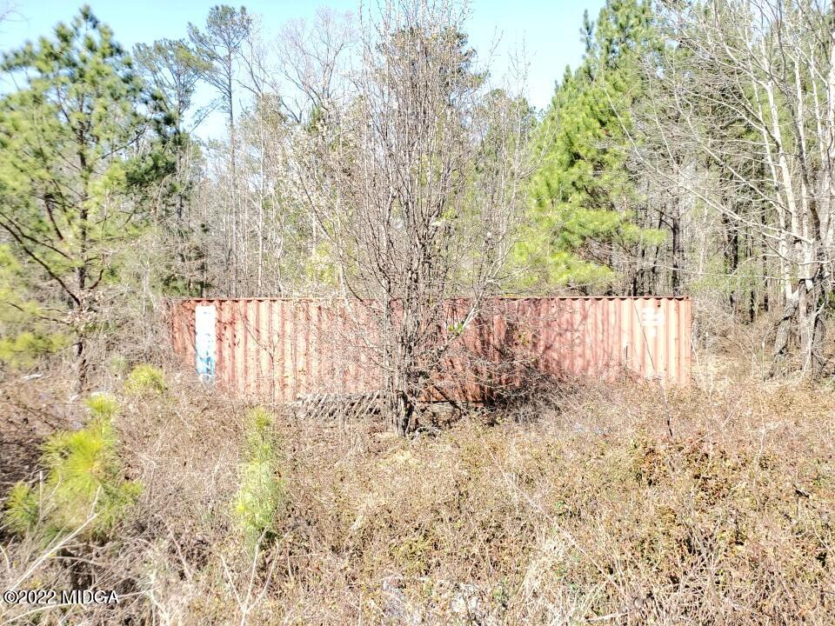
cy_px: 313
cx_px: 418
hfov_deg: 67.3
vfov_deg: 53.1
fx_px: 627
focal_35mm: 26
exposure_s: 1/626
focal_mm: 4.3
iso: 50
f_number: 1.5
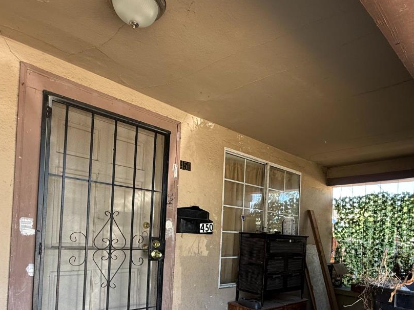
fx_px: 311
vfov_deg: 50.8
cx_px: 238
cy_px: 234
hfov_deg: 66.9
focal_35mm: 26
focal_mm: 2.22
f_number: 2.2
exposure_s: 1/99
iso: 100
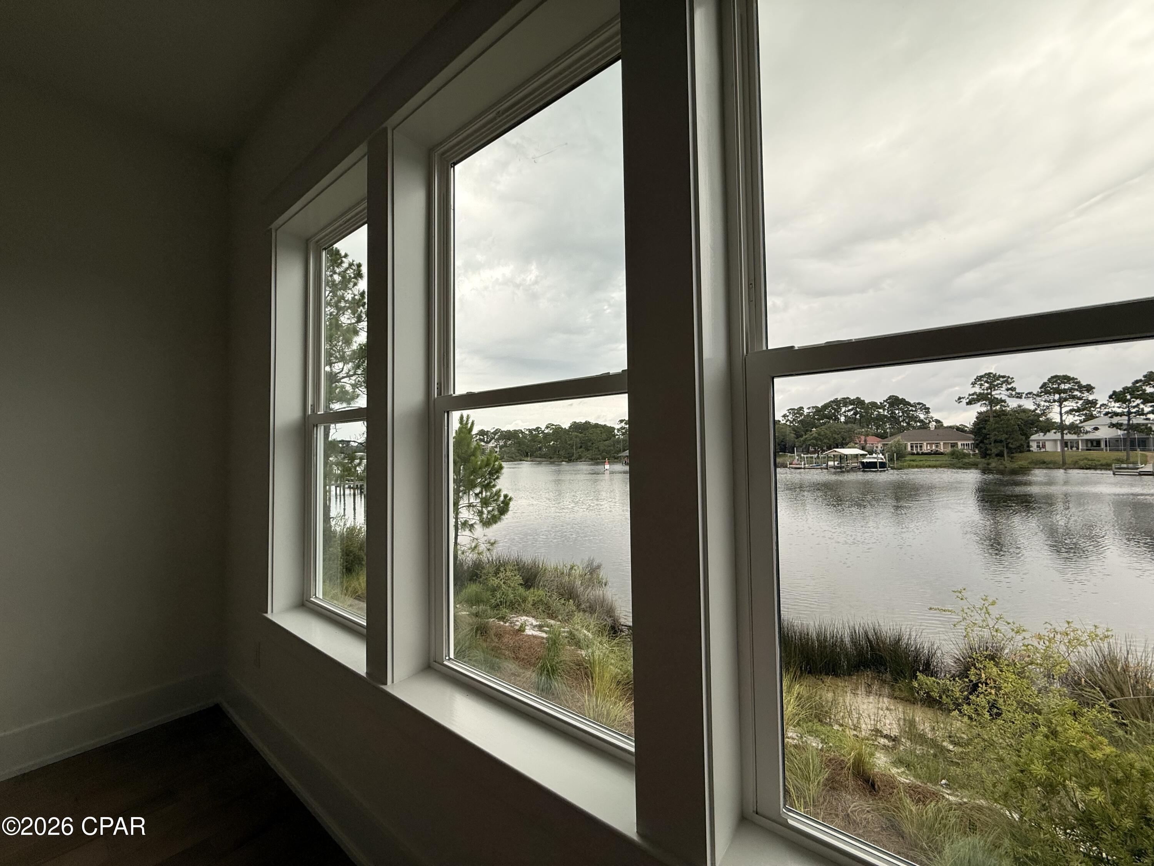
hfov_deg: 102.1
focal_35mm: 14
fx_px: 467
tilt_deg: +2.4
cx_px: 577
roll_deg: +1.0
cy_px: 433
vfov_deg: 85.7
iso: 50
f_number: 2.2
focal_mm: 2.22
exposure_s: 1/494
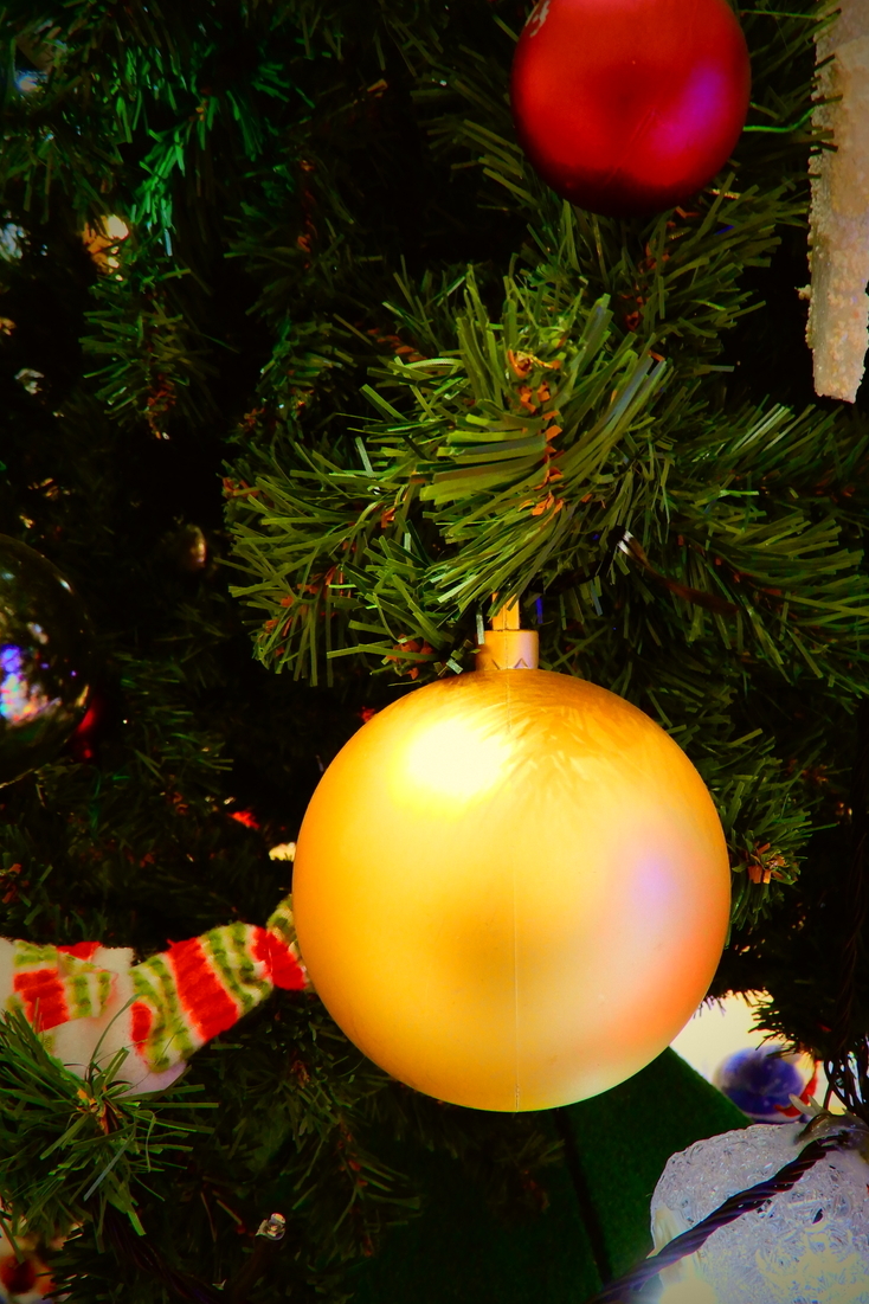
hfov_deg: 38.8
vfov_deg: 55.7
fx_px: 1231
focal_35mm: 34
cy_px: 700
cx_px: 504
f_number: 3.5
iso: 400
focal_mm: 5.4
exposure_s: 1/25
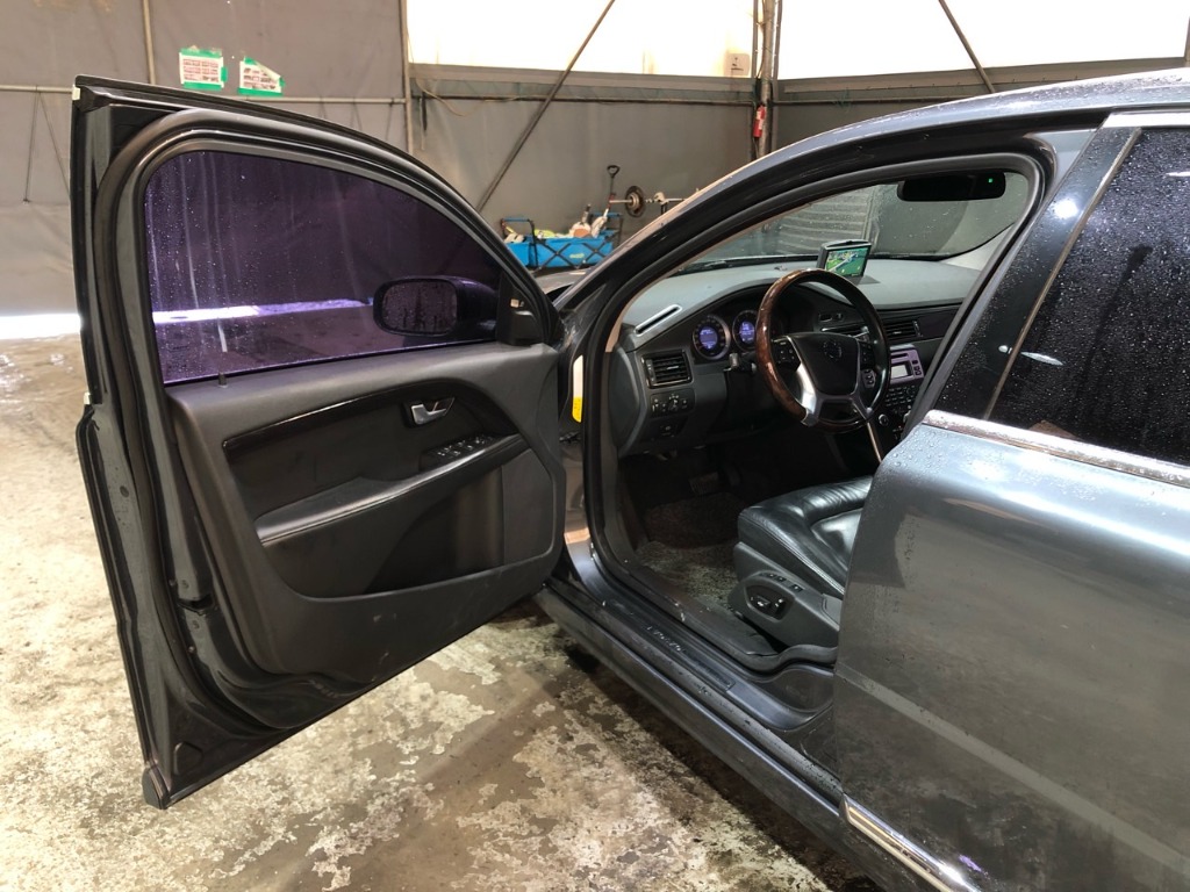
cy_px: 446
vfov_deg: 49.7
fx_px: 963
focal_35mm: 28
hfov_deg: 63.4
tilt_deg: -18.2
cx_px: 595
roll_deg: -0.1
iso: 40
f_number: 1.8
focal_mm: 3.99
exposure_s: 1/20
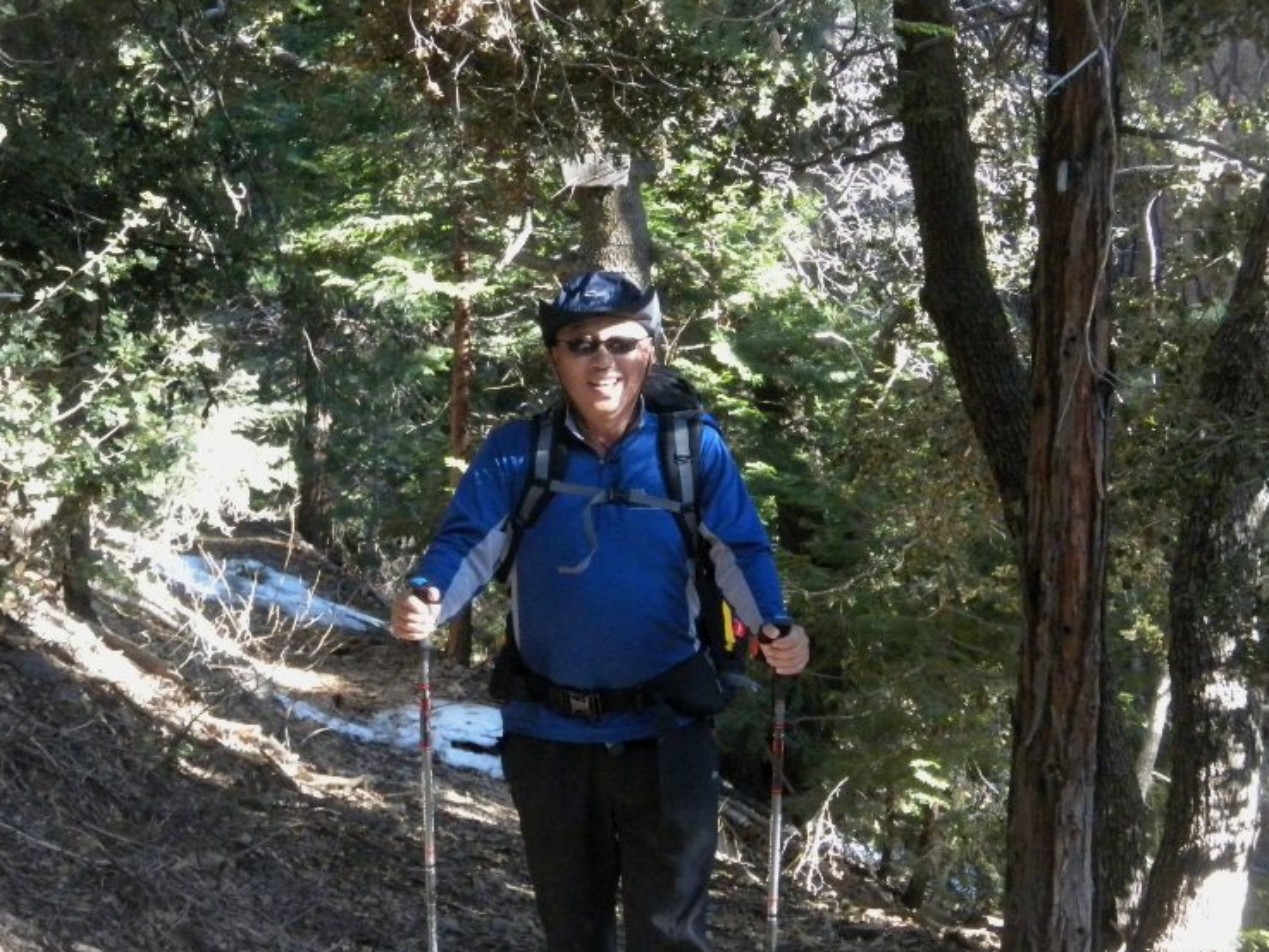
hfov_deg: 21.8
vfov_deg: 16.4
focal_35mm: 90
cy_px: 461
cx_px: 613
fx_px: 3300
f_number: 5.1
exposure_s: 1/110
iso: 800
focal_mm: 15
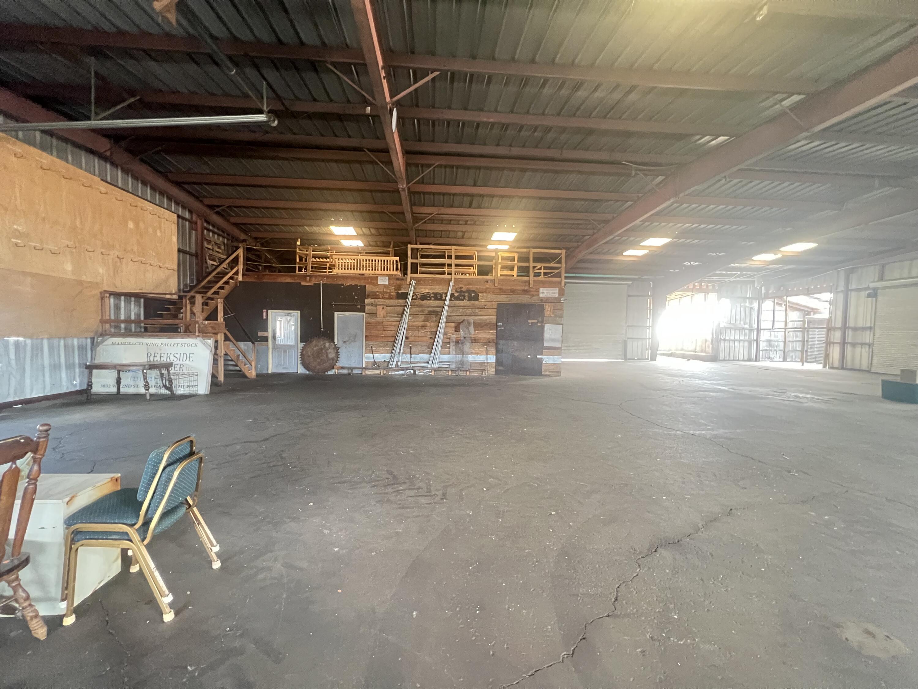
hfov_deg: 106.2
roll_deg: -0.8
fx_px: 345
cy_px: 344
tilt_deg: -2.5
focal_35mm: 13
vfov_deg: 89.9
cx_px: 459
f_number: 1.8
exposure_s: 1/53
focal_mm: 1.57
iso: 1000
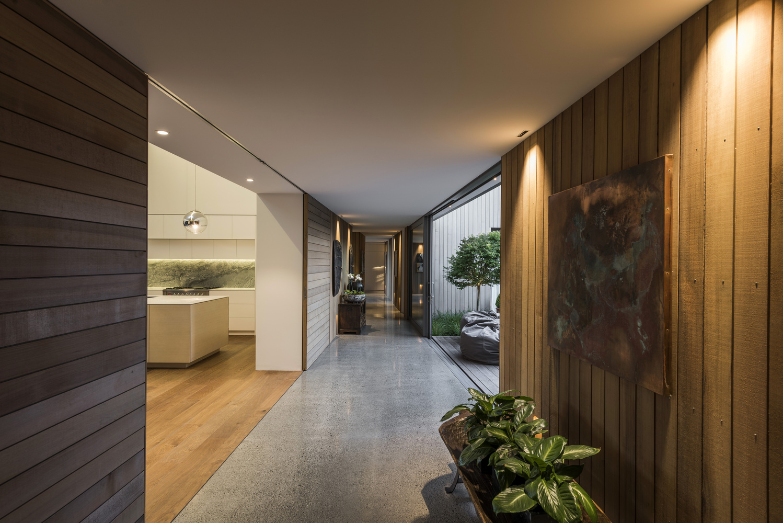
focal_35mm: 18
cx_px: 392
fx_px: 392
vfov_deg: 67.4
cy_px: 262
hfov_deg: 90.0
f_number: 10
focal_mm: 18
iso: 100
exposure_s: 1/1.67
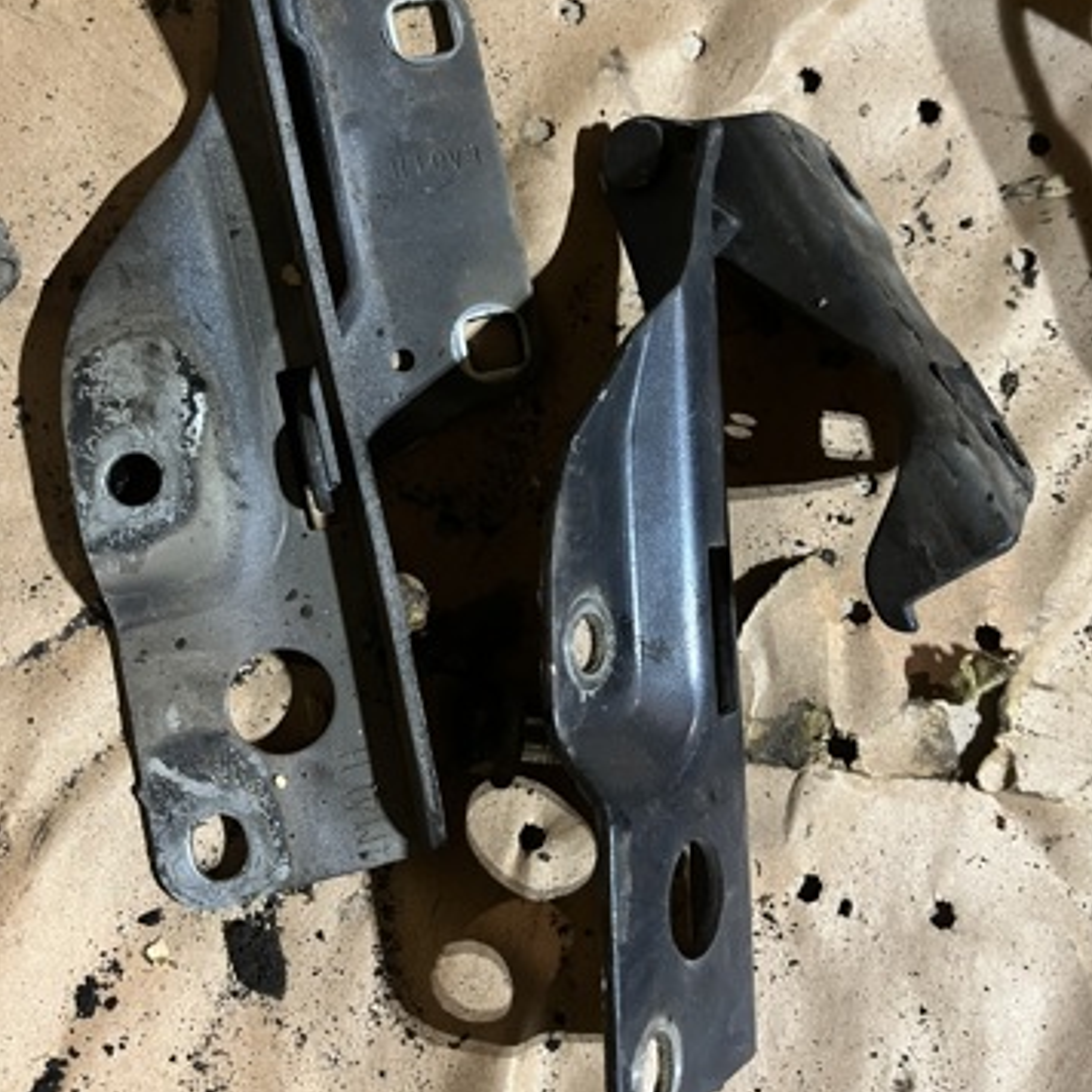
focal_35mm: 31
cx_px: 549
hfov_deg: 52.5
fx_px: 1106
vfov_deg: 52.1
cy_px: 433
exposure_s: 1/25
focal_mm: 5.1
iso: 500
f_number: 1.6
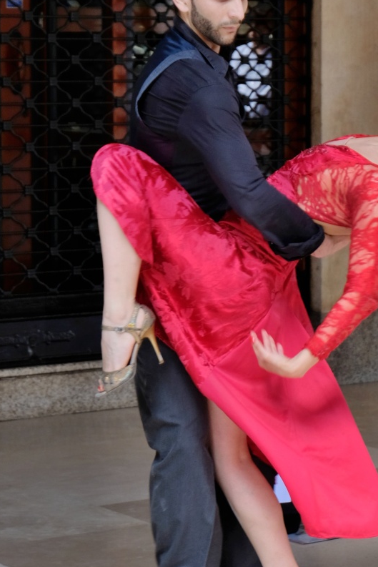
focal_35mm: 121
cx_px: 280
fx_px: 1905
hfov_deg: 11.3
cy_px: 265
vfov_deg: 16.9
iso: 400
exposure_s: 1/70
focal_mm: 40.2
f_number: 5.3
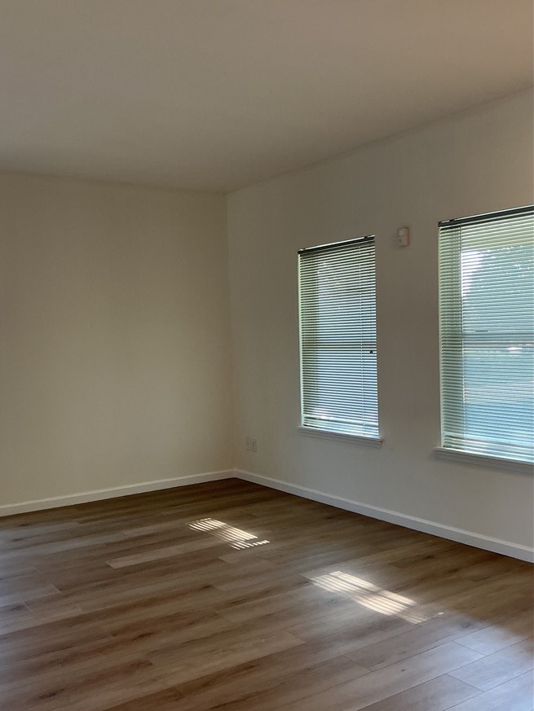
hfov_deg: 41.7
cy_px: 365
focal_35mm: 34
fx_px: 699
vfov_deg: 53.9
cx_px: 222
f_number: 1.8
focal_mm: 3
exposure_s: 1/60
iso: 64
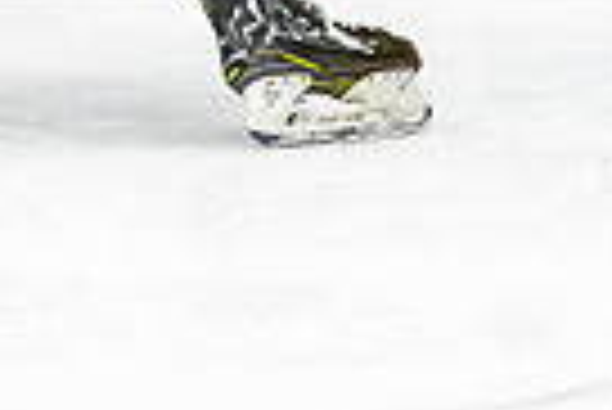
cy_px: -527
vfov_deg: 2.2
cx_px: 25
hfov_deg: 3.2
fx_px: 10840
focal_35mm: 637
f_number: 2.8
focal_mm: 86
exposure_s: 1/640
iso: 2200
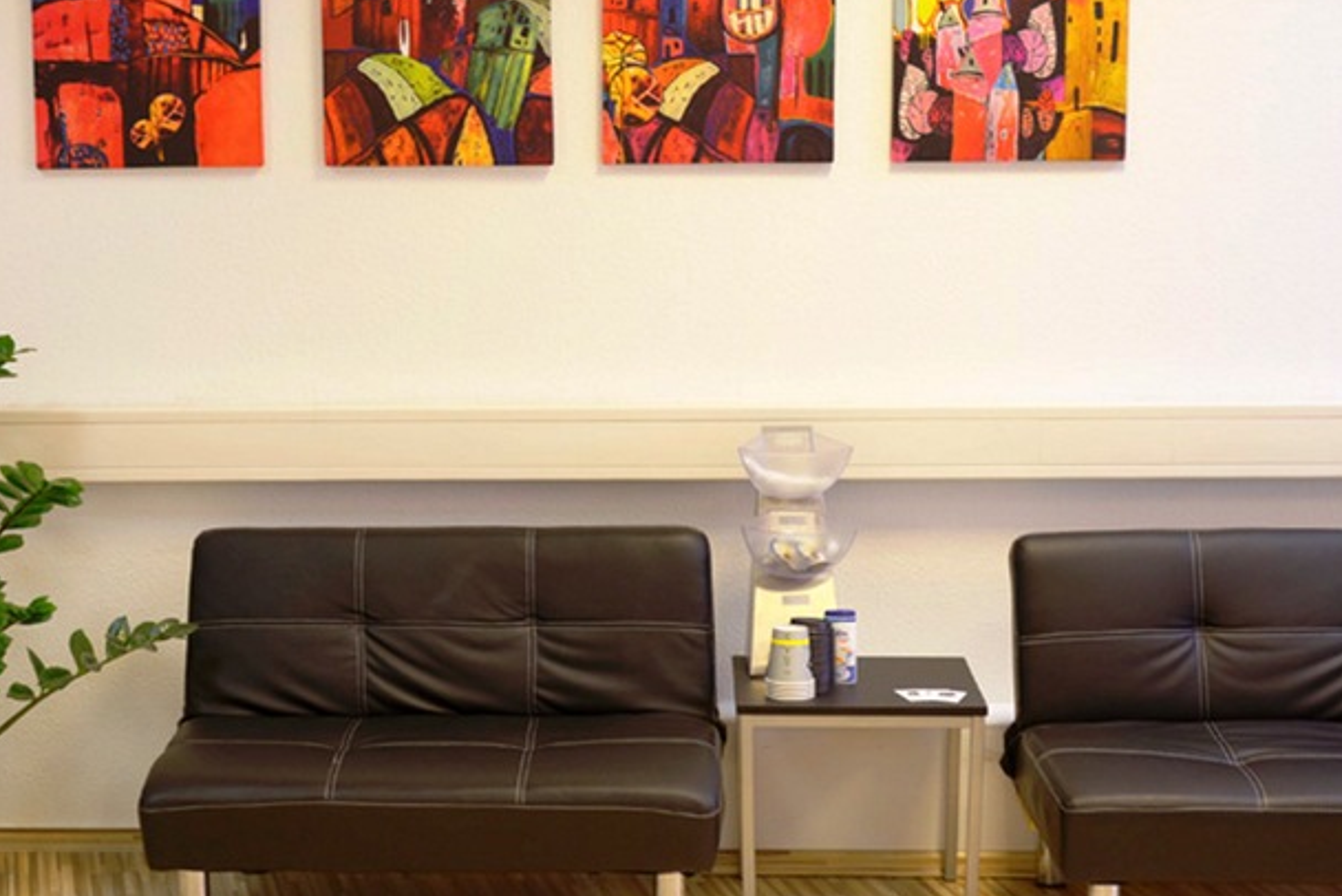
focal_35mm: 79
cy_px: 417
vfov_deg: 17.3
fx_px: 2946
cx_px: 486
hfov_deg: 25.6
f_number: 4.5
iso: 400
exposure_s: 1/50
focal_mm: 60
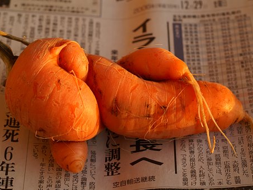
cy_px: 95
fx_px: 599
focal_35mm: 82
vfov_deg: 18.0
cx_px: 129
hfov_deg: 23.8
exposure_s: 1/80
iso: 200
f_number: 5.6
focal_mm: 50
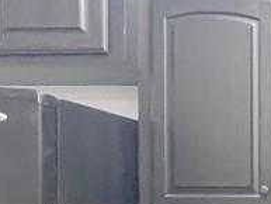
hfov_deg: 23.0
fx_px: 541
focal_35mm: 69
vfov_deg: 20.5
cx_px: 403
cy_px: 214
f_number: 1.8
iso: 32
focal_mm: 1.57
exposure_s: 1/2053
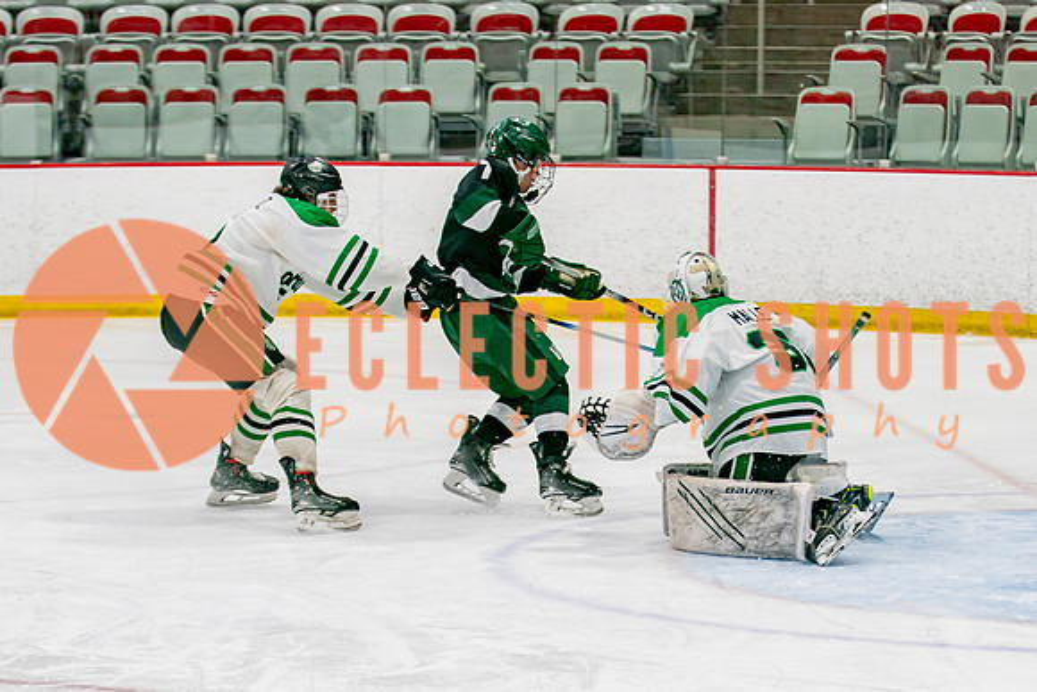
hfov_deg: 14.3
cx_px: 559
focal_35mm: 143
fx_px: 4126
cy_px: 448
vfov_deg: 9.6
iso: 500
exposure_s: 1/640
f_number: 3.2
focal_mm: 70
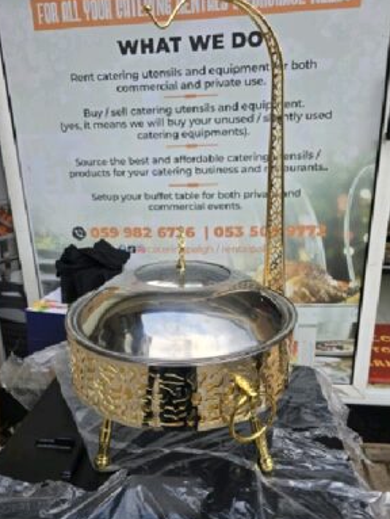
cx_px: 194
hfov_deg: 56.9
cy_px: 264
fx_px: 360
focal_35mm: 24
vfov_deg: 71.5
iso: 50
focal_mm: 6.3
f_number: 1.7
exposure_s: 1/182
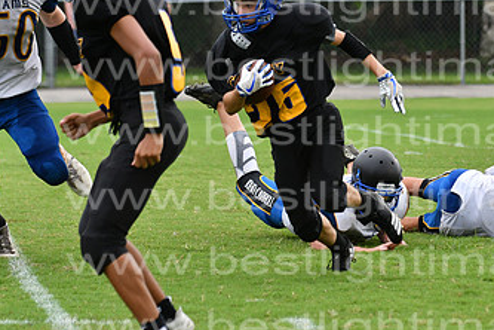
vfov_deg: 3.8
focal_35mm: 366
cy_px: 102
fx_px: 5022
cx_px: 402
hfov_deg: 5.6
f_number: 3.5
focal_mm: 140
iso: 800
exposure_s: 1/1600
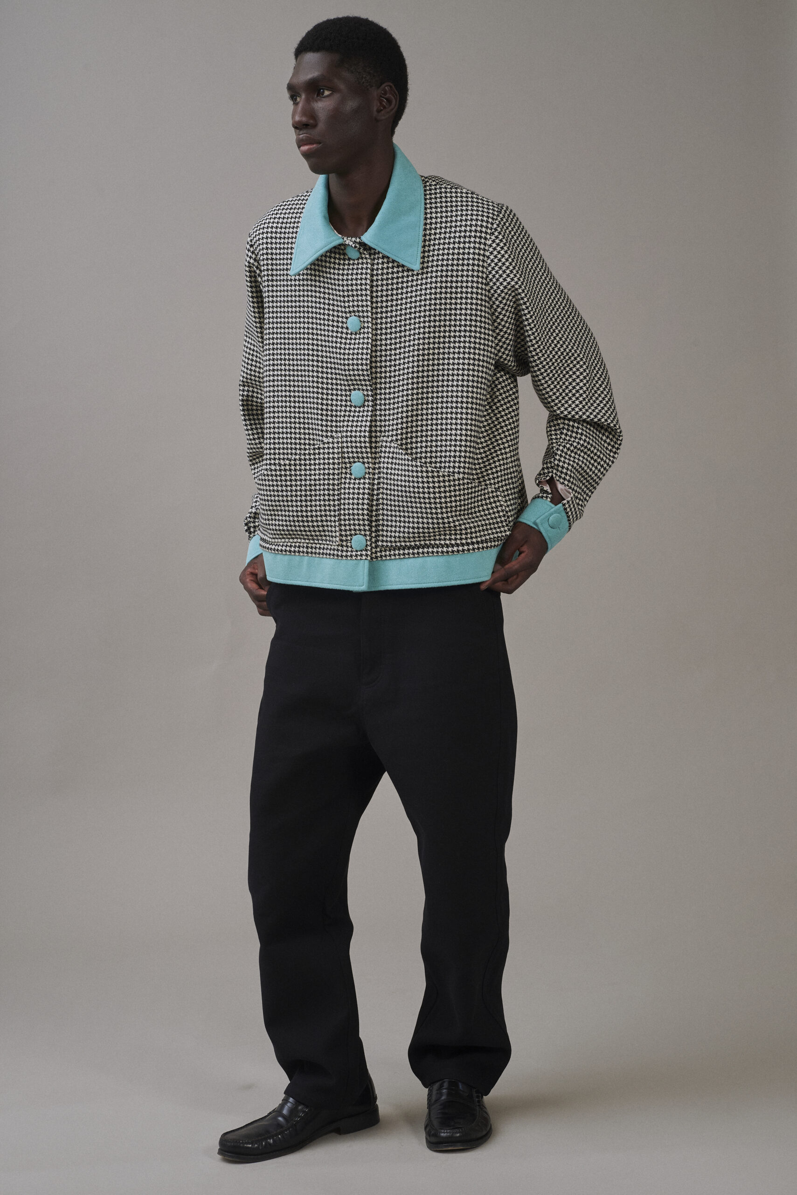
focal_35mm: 70
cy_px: 598
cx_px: 398
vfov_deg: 28.8
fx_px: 2322
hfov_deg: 19.5
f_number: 11
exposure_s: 1/160
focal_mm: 70
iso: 200
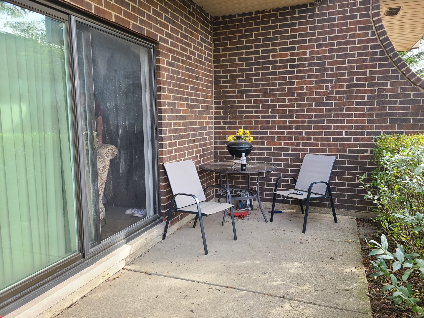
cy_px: 159
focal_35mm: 26
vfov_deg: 53.1
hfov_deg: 67.3
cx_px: 212
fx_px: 318
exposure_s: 1/120
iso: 40
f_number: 1.8
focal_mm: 5.4
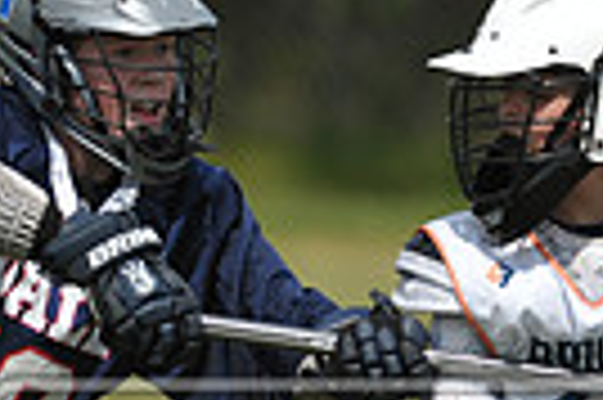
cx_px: 522
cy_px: 544
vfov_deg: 1.1
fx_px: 20310
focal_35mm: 1214
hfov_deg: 1.7
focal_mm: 280
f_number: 4
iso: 640
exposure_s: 1/6400
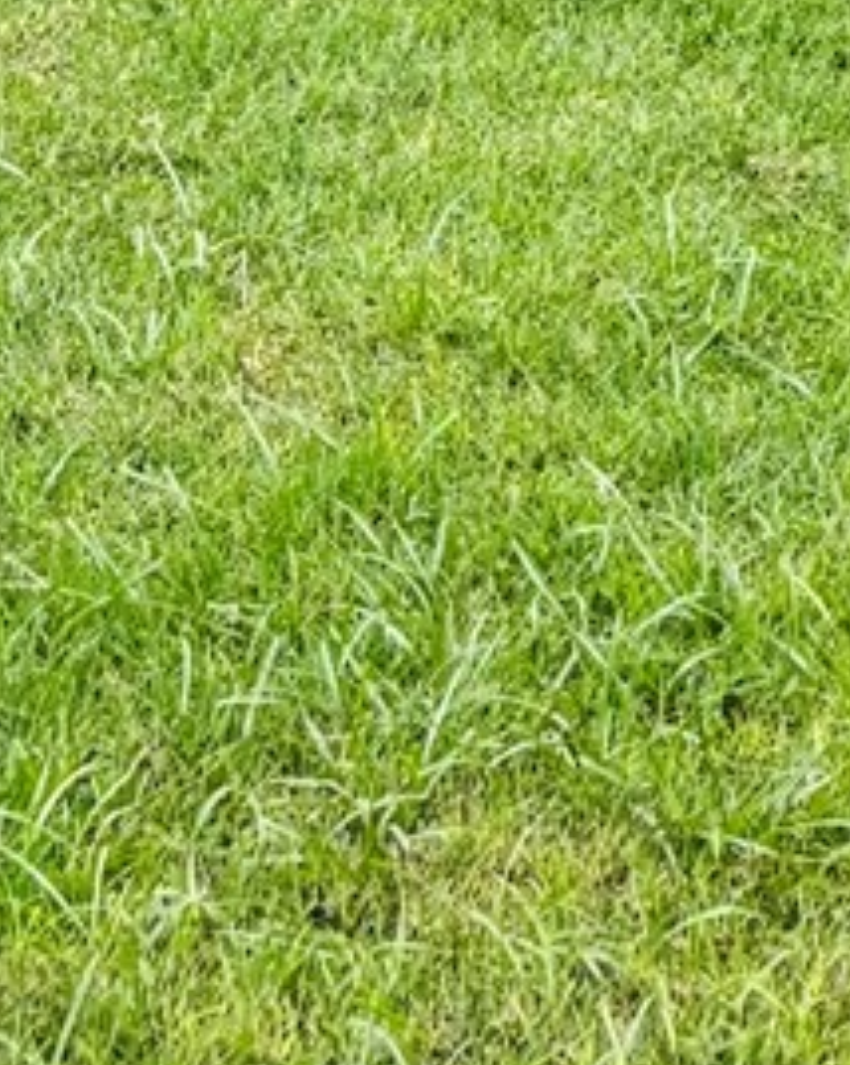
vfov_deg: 8.7
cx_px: 48
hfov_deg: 7.9
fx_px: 6107
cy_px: -1800
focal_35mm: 194
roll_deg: -5.1
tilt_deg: -1.4
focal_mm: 5.96
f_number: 1.6
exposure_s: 1/3311
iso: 50
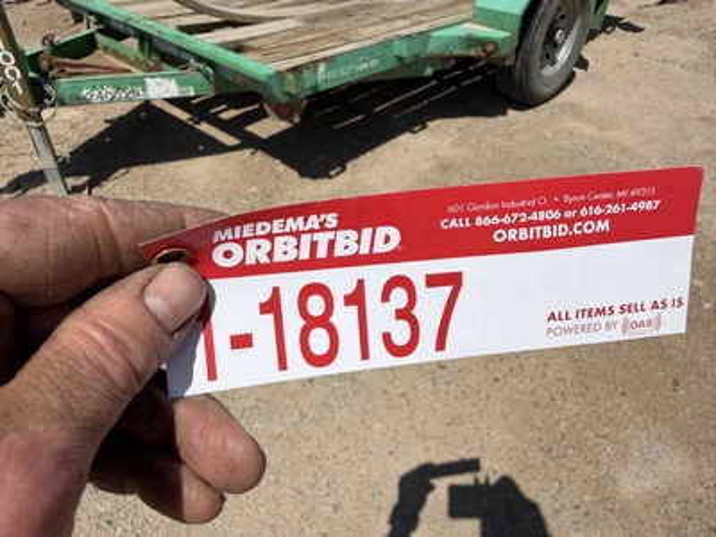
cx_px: 358
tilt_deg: -40.6
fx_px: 496
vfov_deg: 56.8
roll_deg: +2.4
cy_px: 268
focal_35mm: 24
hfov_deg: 71.6
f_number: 2.2
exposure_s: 1/1842
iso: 16
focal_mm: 2.22
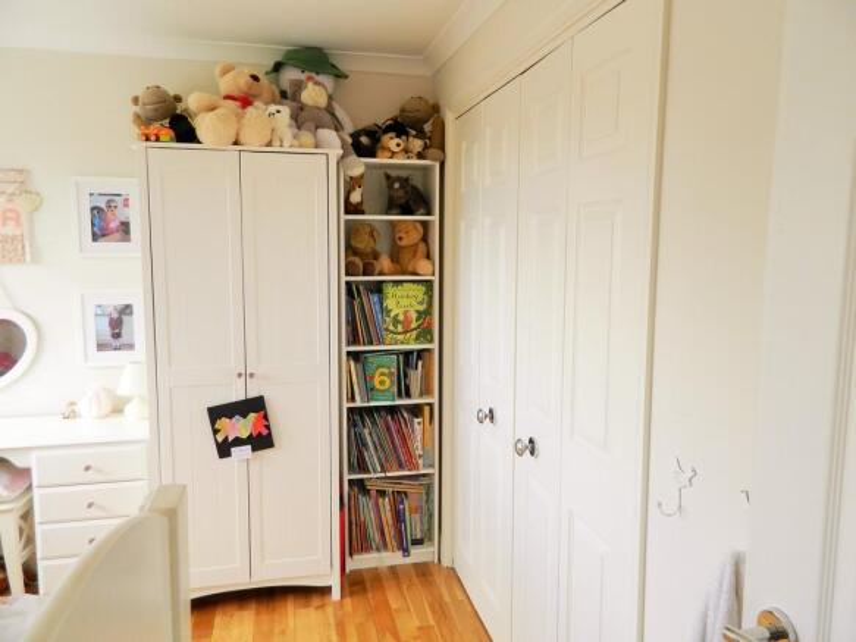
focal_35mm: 25
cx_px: 428
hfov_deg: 69.4
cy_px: 321
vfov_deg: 54.9
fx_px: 618
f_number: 3.1
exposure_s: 1/30
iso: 110
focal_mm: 4.5
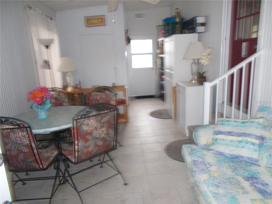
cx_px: 136
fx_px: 204
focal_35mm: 26
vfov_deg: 53.1
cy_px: 102
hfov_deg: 67.3
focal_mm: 4.6
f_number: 3.2
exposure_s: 1/25
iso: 200
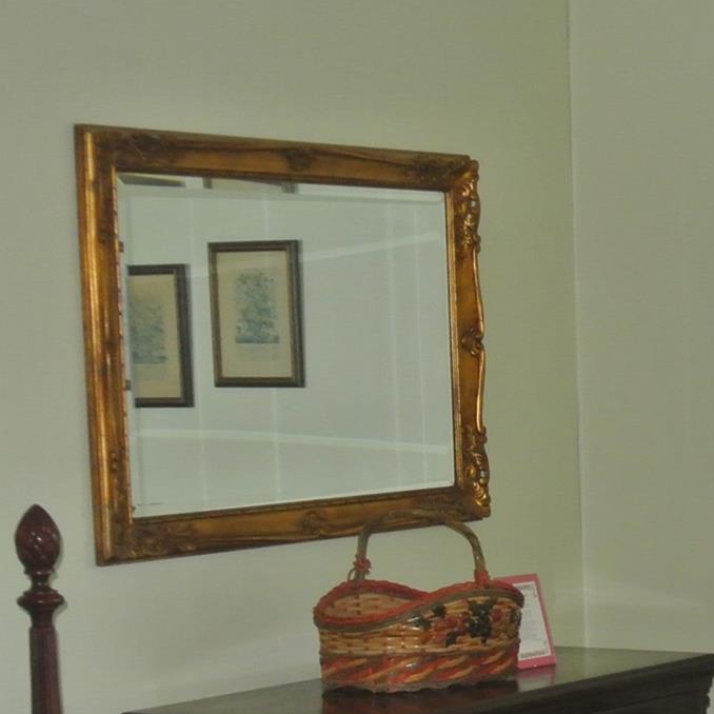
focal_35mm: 108
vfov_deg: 15.9
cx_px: 1028
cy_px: 653
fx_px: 2520
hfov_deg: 15.1
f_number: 4.2
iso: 800
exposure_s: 1/60
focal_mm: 15.7
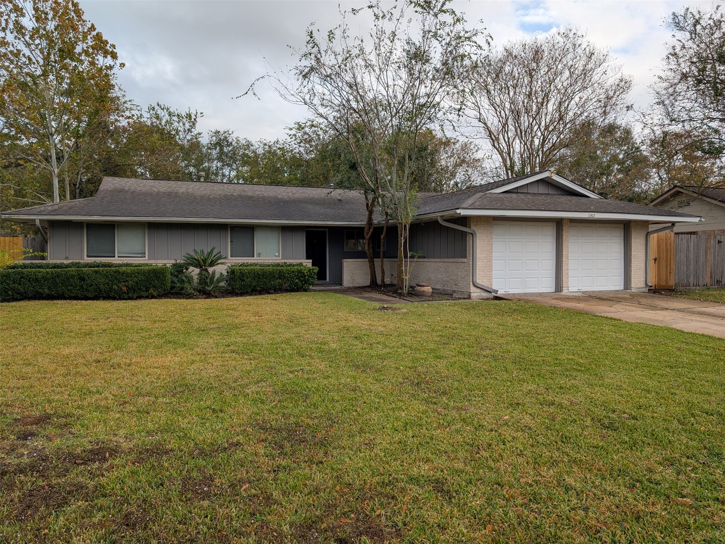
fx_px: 503
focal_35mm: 24
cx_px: 362
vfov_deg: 56.8
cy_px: 272
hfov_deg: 71.6
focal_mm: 6.9
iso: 21
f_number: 1.68
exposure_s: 1/746
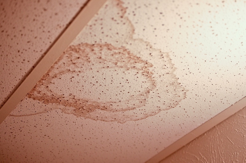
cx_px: 123
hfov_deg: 24.6
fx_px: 563
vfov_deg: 16.5
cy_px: 82
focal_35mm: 82
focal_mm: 55
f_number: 4
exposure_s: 1/50
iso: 800
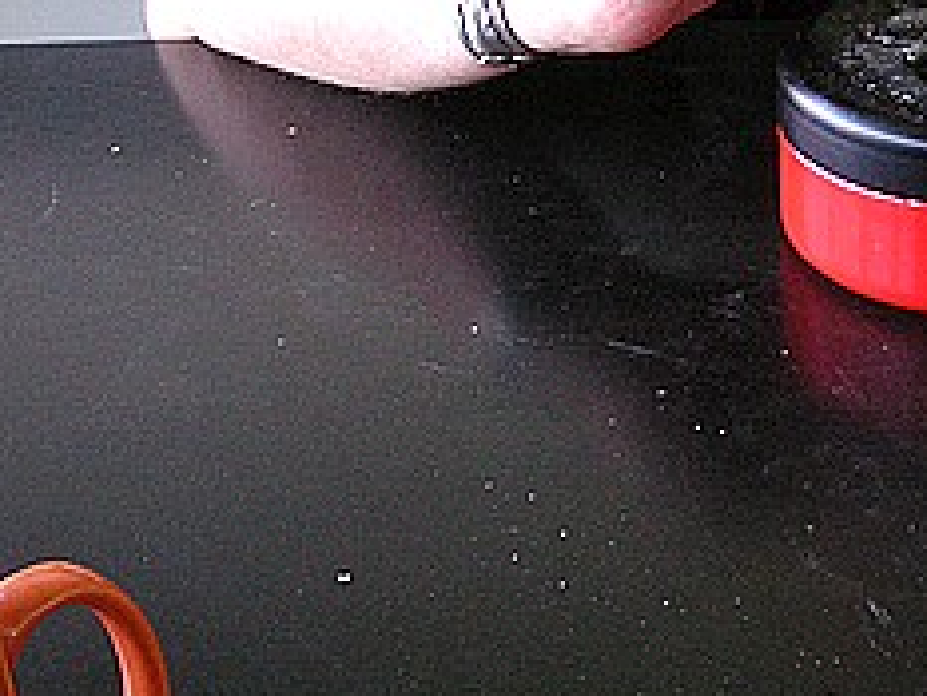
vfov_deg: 19.9
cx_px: 883
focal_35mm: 73
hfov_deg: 25.6
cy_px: 89
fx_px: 1956
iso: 125
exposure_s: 1/45
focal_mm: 6.1
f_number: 2.8
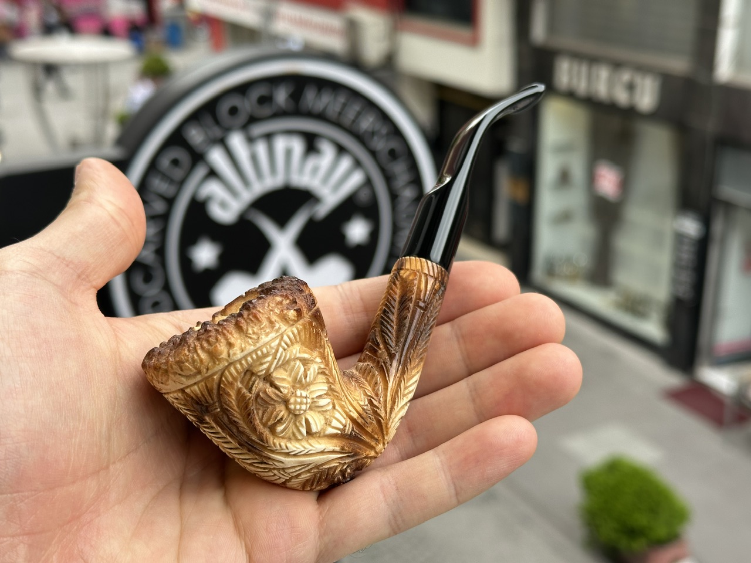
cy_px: 282
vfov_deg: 30.3
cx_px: 376
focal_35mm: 48
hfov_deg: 39.7
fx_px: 1041
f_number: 1.78
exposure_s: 1/186
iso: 50
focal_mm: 6.86
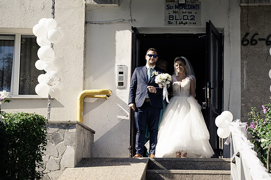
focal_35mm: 92
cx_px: 165
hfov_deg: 22.1
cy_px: 103
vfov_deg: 14.8
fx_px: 692
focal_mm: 75
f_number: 4.5
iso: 100
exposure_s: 1/640
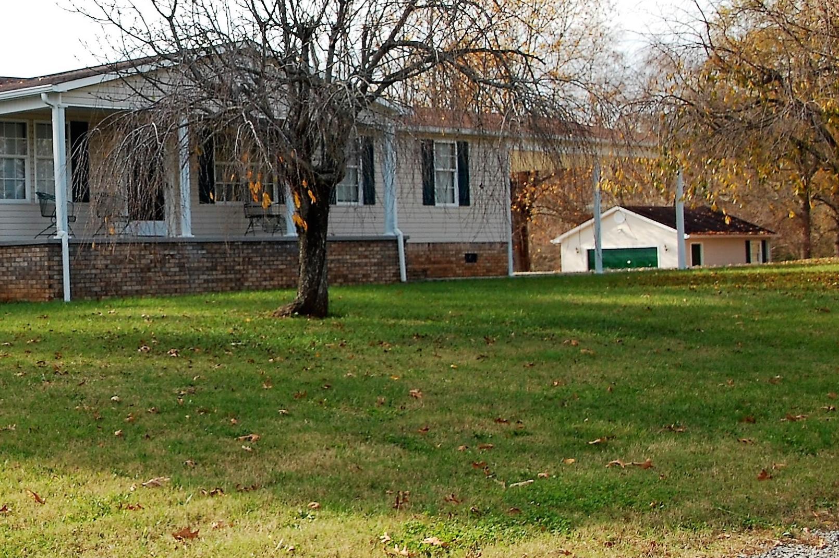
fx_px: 1628
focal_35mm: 70
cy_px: 201
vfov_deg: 19.4
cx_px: 72
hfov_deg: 27.8
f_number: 5.6
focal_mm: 25
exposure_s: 1/500
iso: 200
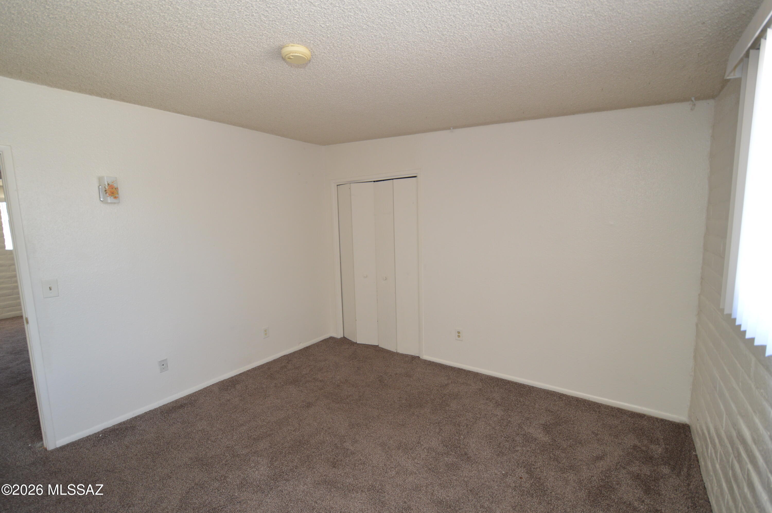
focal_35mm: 15
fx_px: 321
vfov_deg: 77.2
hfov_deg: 100.4
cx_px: 386
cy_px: 256
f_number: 4
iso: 400
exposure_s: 1/60
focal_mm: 10
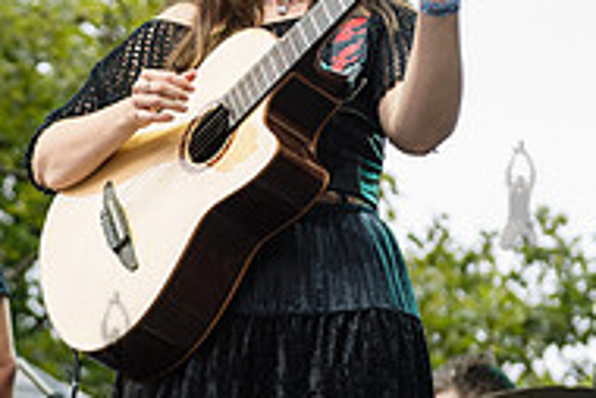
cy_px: 42
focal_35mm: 189
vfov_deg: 7.3
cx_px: 113
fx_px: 3131
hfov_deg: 10.8
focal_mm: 62
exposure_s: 1/500
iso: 500
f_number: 3.5
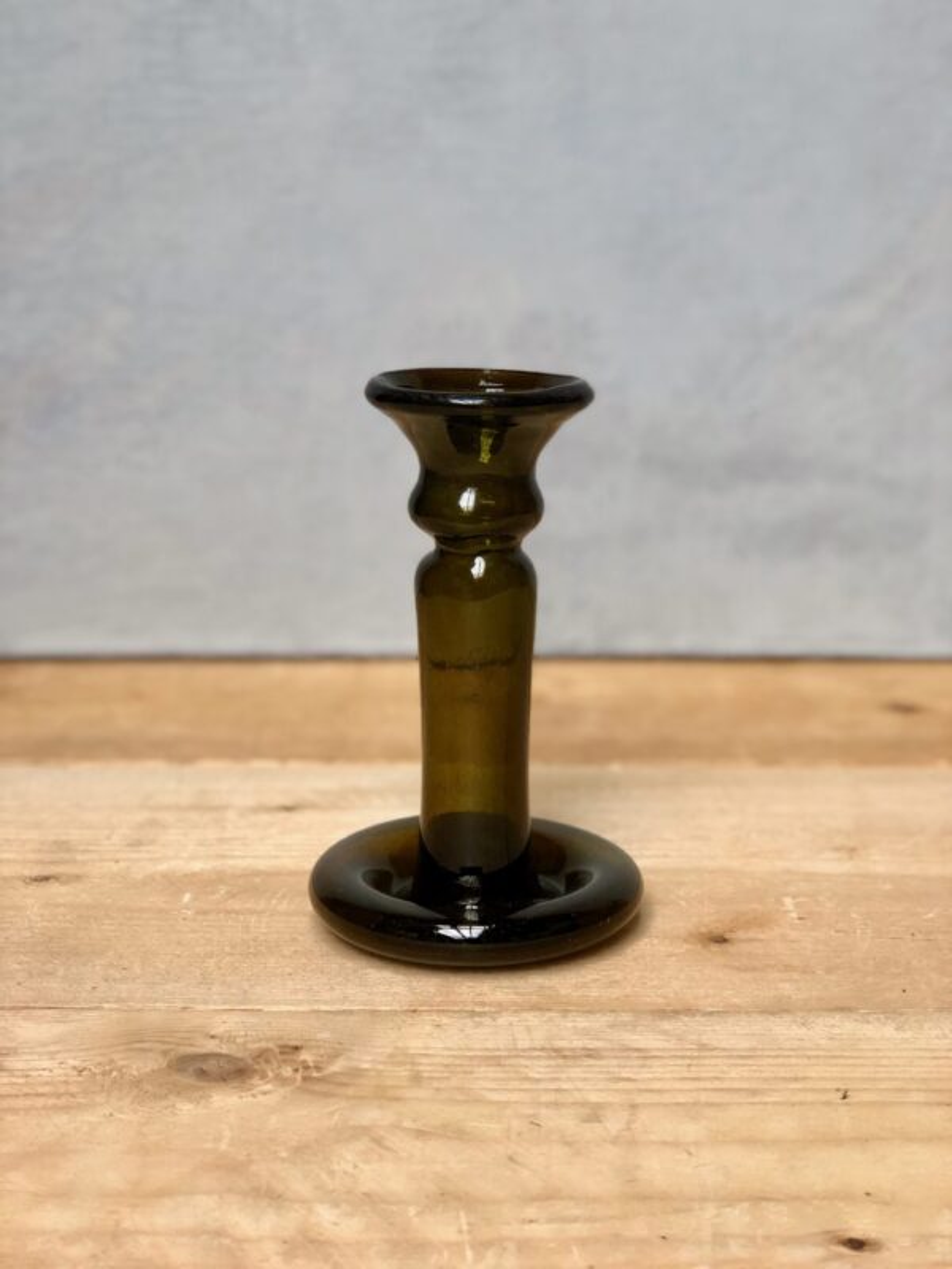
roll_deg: +0.7
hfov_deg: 25.7
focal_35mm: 57
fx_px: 2090
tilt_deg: -15.1
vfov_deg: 33.8
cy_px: 634
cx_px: 476
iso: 25
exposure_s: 1/30
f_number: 2.8
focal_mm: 6.6
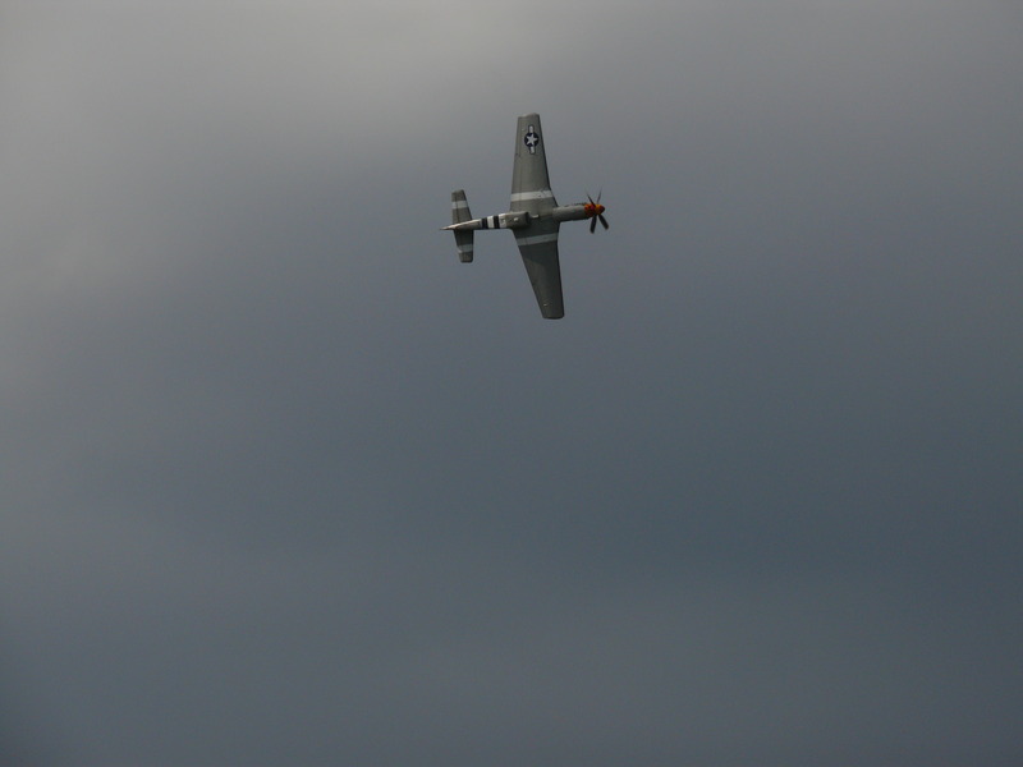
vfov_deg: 5.3
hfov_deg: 7.0
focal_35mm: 281
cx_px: 512
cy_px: 384
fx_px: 8304
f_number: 7.1
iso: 100
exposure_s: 1/1300
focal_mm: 59.5
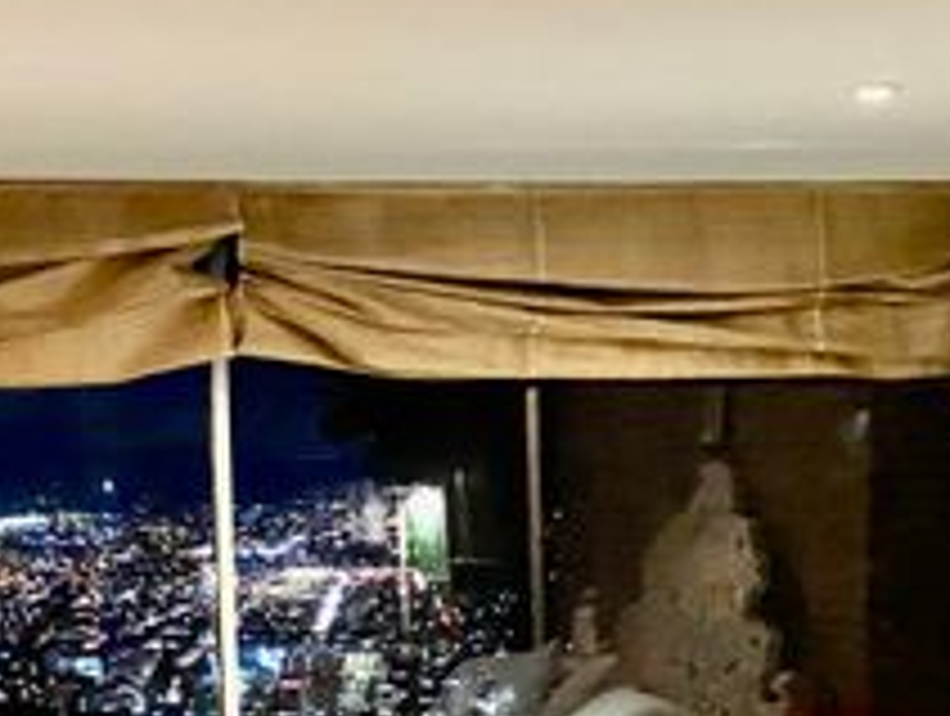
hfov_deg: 23.7
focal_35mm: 82
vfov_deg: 17.5
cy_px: 775
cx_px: 322
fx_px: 2254
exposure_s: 1/30
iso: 800
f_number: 1.8
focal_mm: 4.25
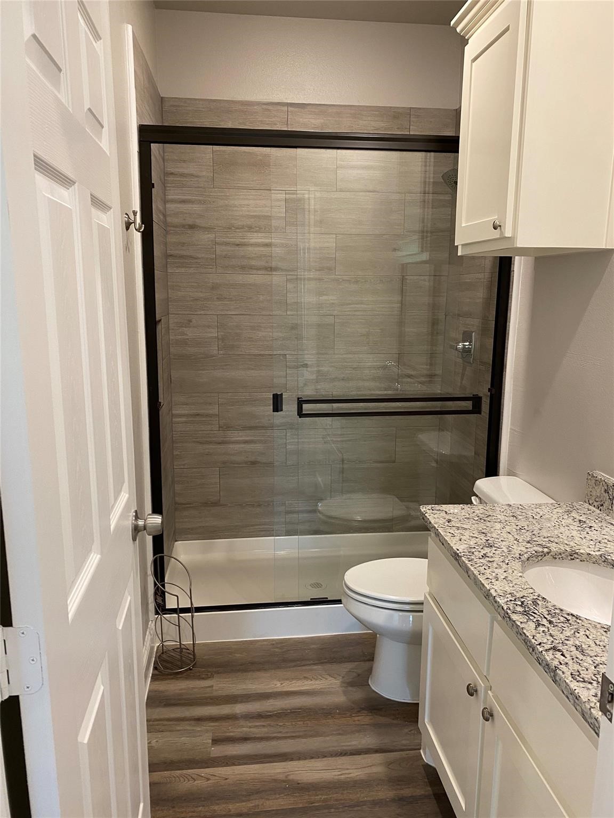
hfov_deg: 53.1
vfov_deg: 67.3
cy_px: 409
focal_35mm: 26
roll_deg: -0.4
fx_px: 615
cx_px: 307
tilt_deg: -11.9
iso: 125
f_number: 1.8
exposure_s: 1/60
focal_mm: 4.25
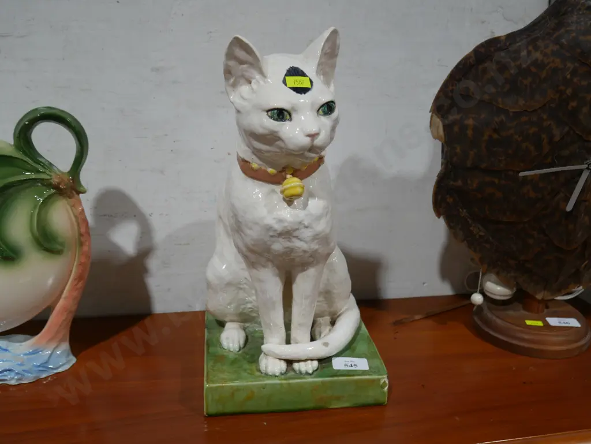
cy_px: 222
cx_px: 296
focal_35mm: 34
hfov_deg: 53.9
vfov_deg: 41.8
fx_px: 581
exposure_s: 1/60
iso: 250
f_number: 4.5
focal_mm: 17
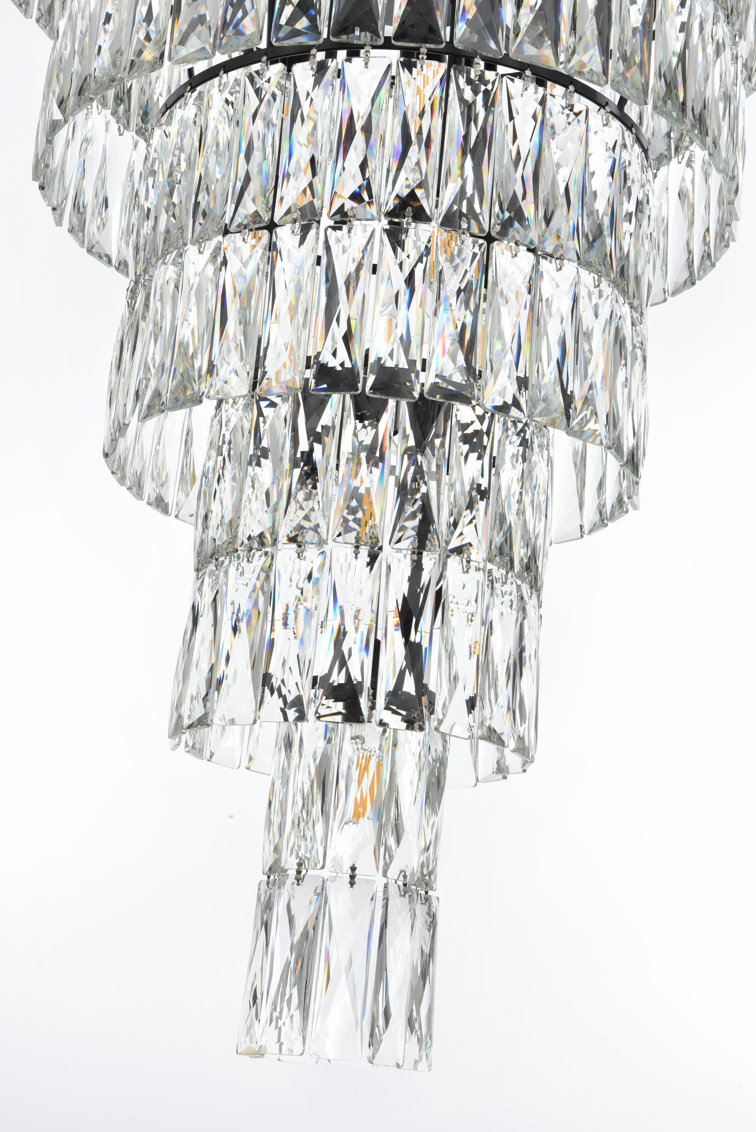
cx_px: 378
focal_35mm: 66
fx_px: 2077
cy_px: 566
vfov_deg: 30.5
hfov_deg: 20.6
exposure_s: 1/100
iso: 80
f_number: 20
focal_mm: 66
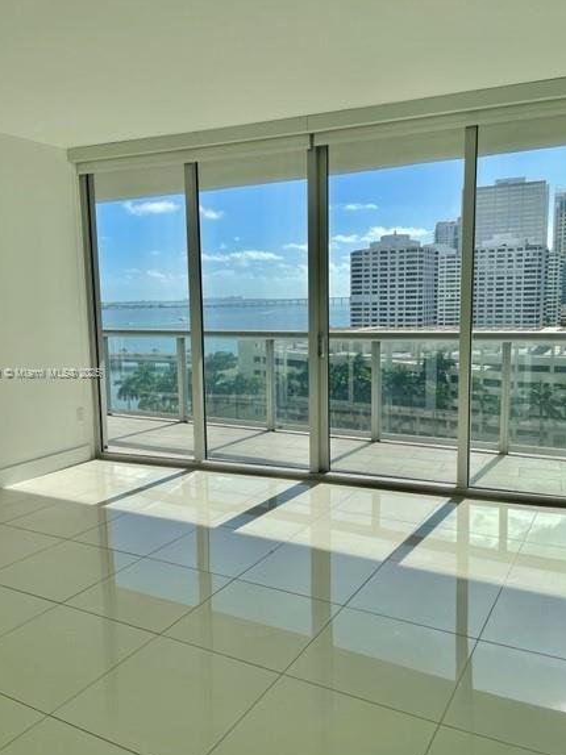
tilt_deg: -7.4
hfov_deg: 48.2
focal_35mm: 29
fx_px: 633
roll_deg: +1.5
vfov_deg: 61.7
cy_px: 374
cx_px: 266
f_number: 1.6
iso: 32
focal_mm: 4.2
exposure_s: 1/2398
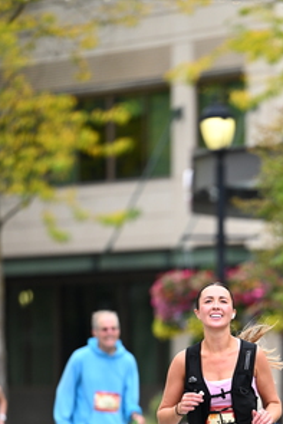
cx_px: 259
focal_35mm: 373
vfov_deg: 5.5
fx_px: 4393
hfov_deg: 3.7
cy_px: 364
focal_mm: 200
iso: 640
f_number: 2.8
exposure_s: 1/2000
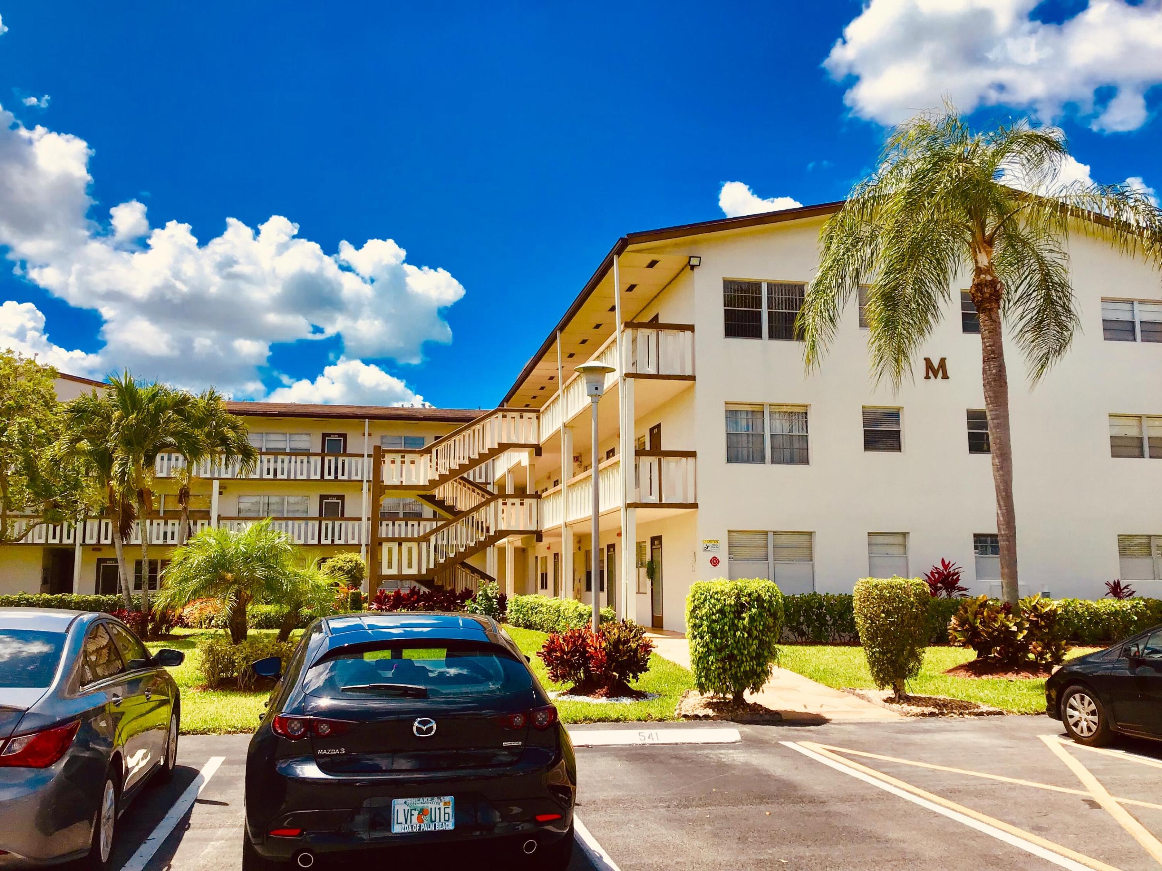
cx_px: 581
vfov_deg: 45.4
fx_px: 1041
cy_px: 436
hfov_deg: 58.4
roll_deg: +0.5
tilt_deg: +7.4
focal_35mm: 31
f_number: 2.4
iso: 25
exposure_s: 1/1597
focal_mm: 3.3
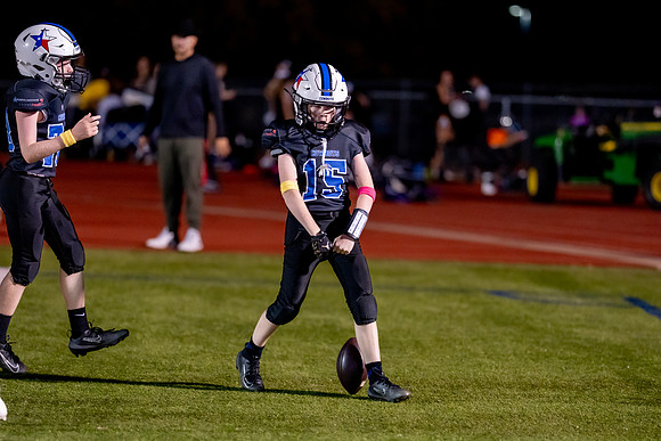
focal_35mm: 176
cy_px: 259
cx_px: 330
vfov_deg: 7.8
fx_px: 3234
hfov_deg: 11.7
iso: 2000
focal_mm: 135
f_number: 2
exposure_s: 1/1000
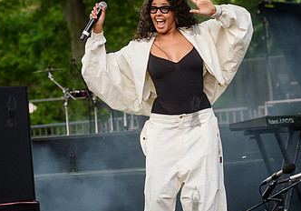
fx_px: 1663
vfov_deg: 7.2
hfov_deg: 10.3
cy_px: 104
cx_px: 173
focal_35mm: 196
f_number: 4
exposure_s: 1/500
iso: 2500
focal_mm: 105
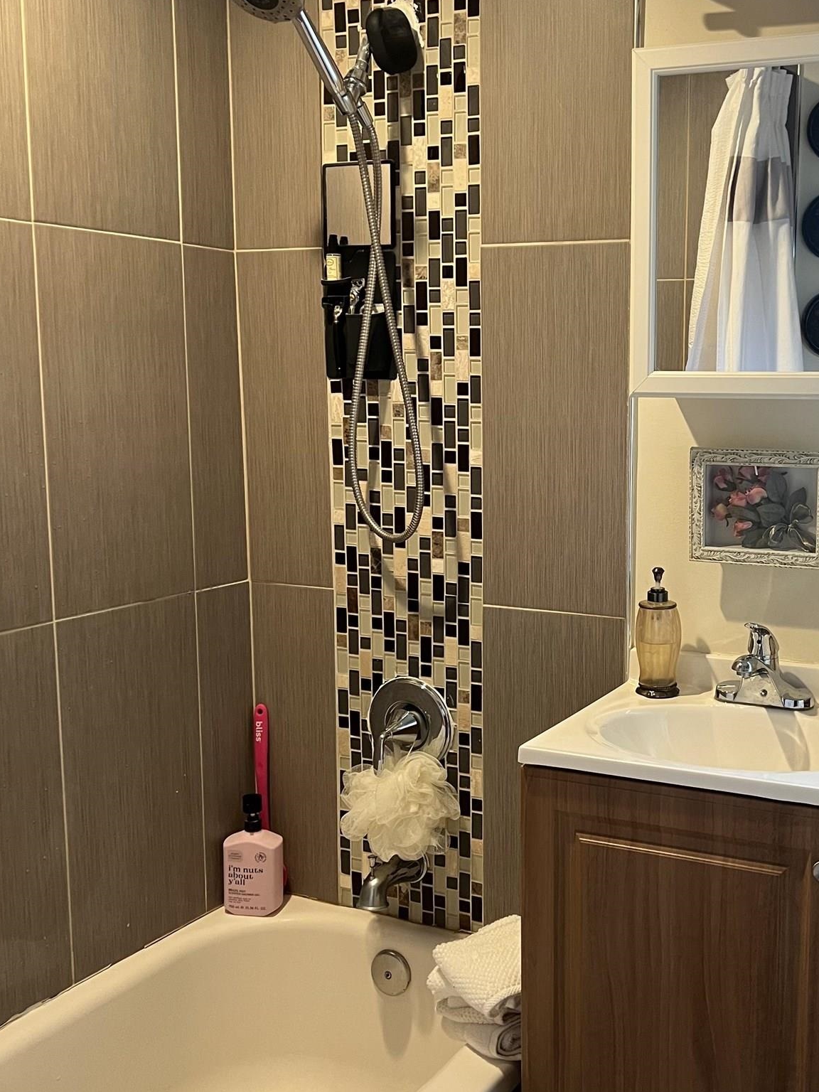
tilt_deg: -9.1
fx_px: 1230
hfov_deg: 36.0
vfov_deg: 47.8
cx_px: 608
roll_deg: -0.7
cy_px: 571
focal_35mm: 39
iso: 200
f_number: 1.5
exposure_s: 1/60
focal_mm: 5.7
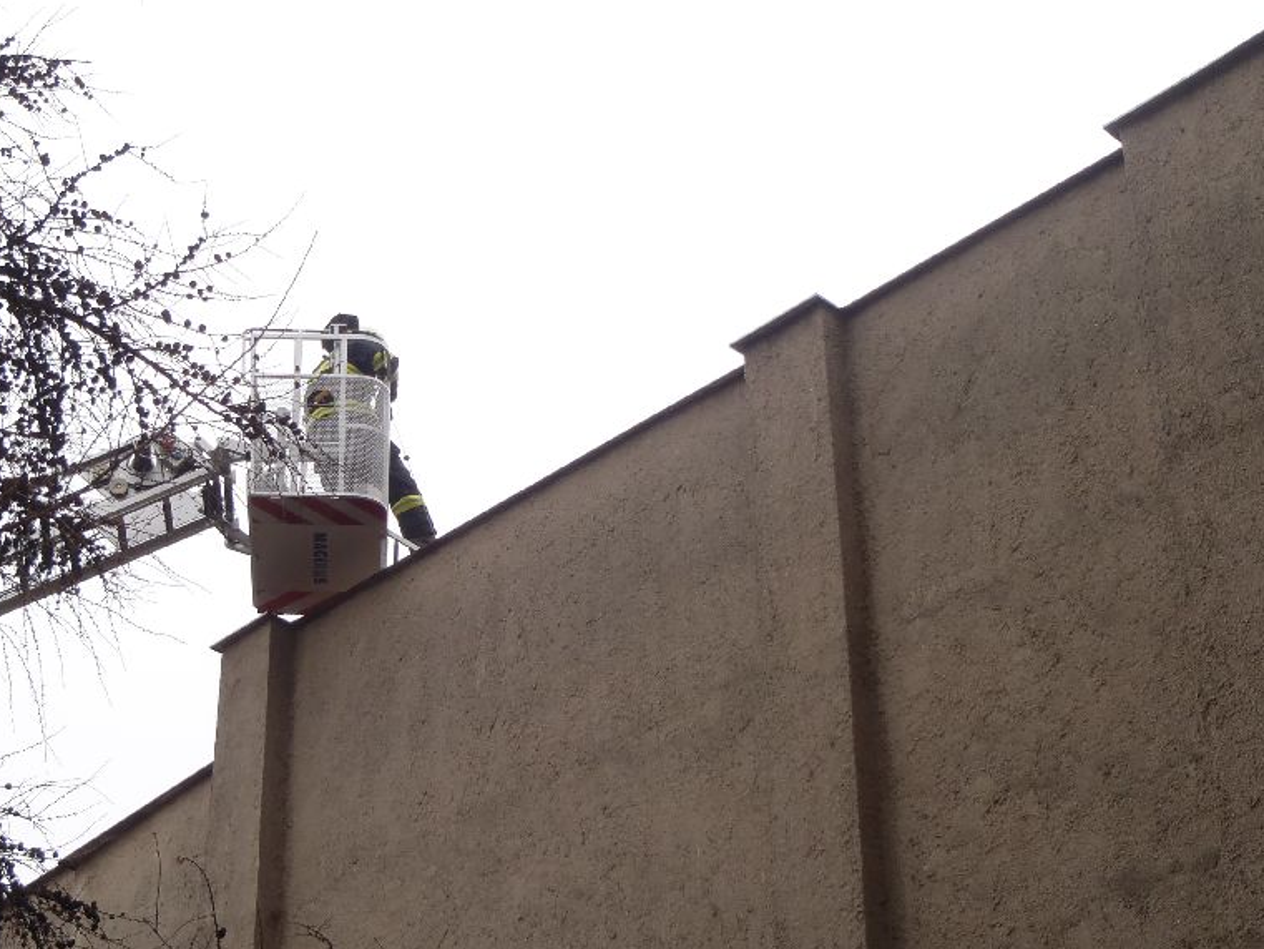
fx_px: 2556
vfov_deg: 21.0
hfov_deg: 27.7
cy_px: 485
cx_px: 533
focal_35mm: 70
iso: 80
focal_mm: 9.39
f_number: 5
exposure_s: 1/100
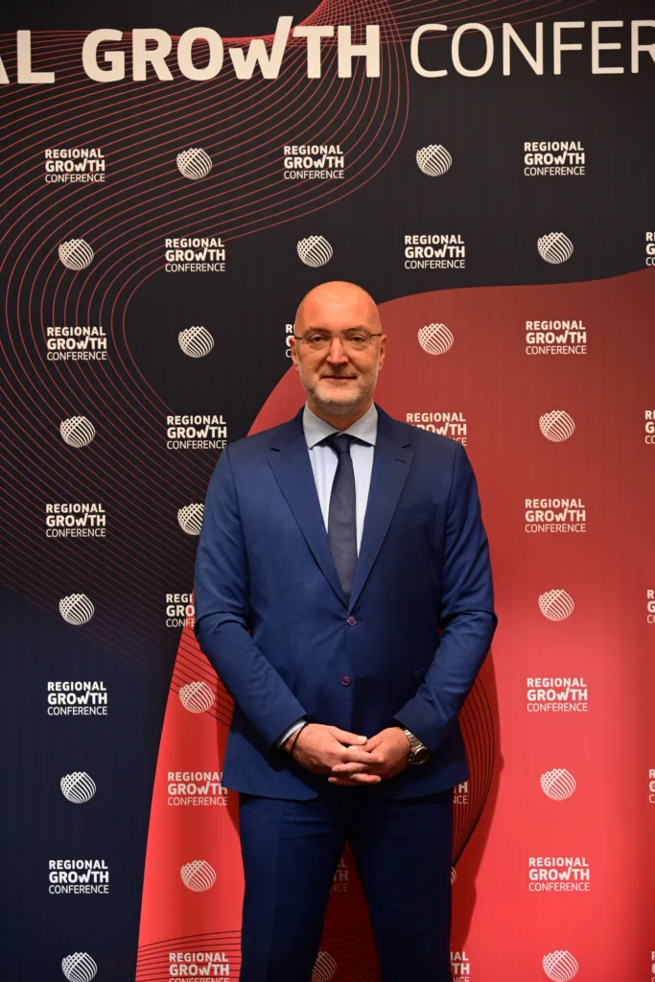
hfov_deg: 17.5
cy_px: 491
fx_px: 2128
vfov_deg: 26.0
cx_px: 328
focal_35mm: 78
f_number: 4
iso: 1250
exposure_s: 1/160
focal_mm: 78
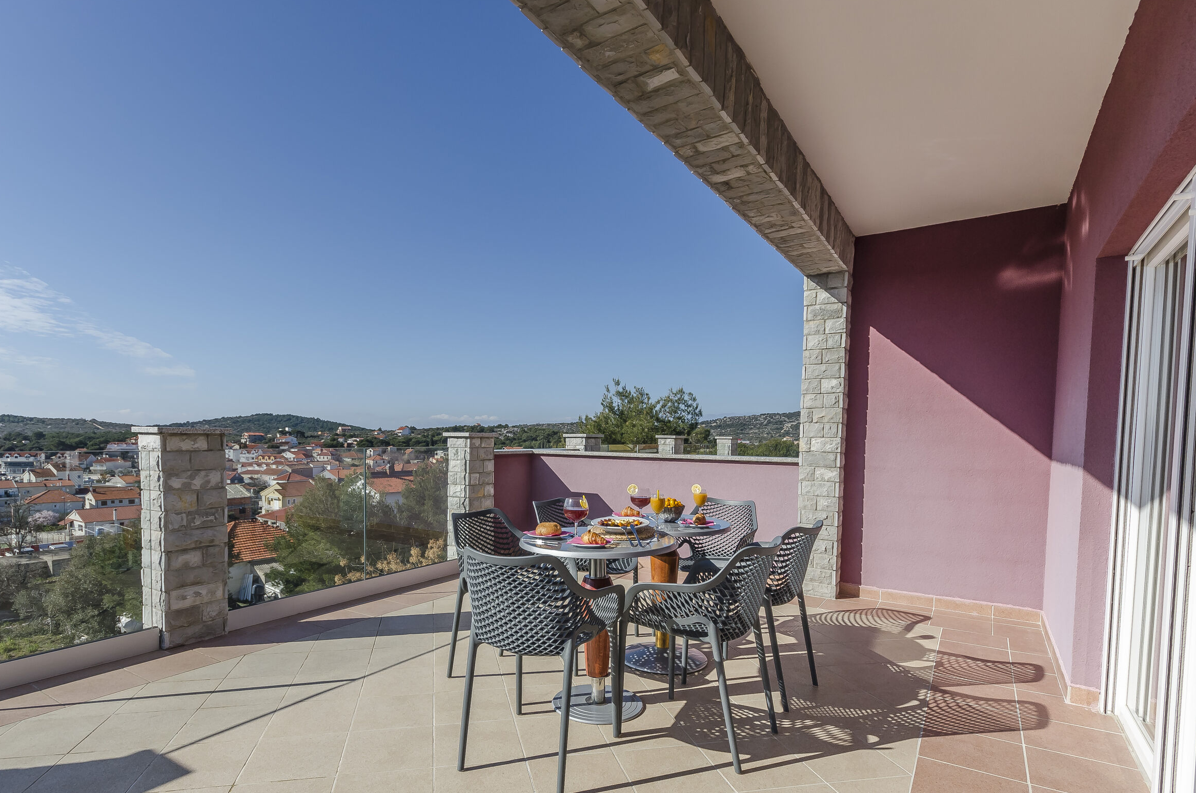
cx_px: 546
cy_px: 464
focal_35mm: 18
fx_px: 597
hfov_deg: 89.9
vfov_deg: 66.7
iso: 100
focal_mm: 10
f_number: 9
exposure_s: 1/500
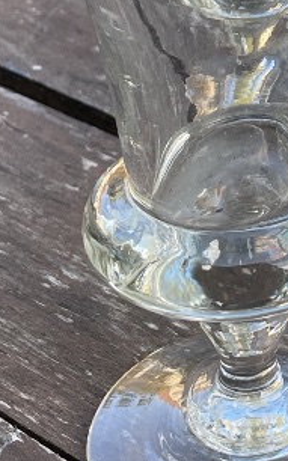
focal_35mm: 108
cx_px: 483
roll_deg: -1.0
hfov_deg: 11.4
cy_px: 56
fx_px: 1358
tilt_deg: -26.5
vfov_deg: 19.0
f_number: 1.6
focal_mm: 4.2
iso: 32
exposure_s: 1/189
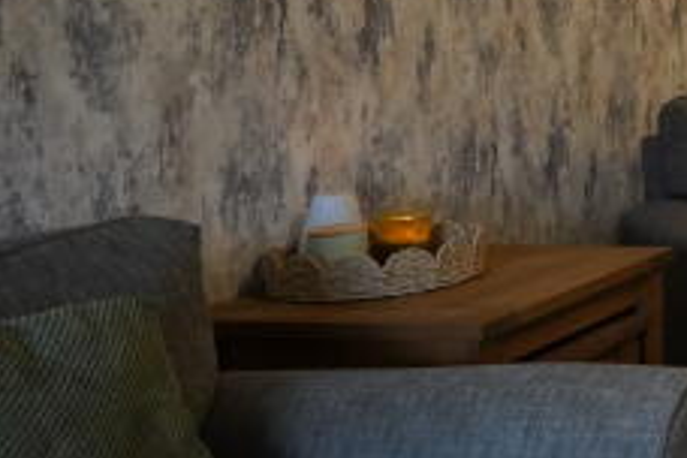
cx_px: 1347
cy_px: -29
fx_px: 1374
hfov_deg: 18.8
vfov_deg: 18.3
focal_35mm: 72
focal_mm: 16
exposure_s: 1/160
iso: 3200
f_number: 4
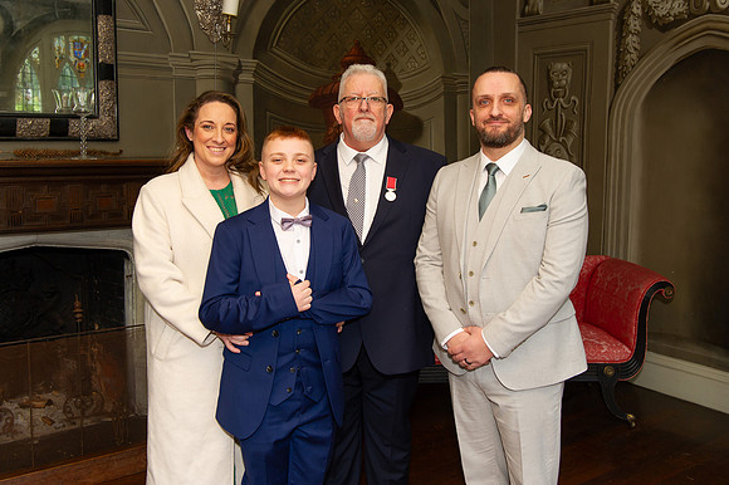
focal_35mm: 36
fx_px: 732
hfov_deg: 52.9
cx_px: 363
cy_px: 211
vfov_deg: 36.6
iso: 400
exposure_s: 1/60
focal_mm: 32
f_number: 5
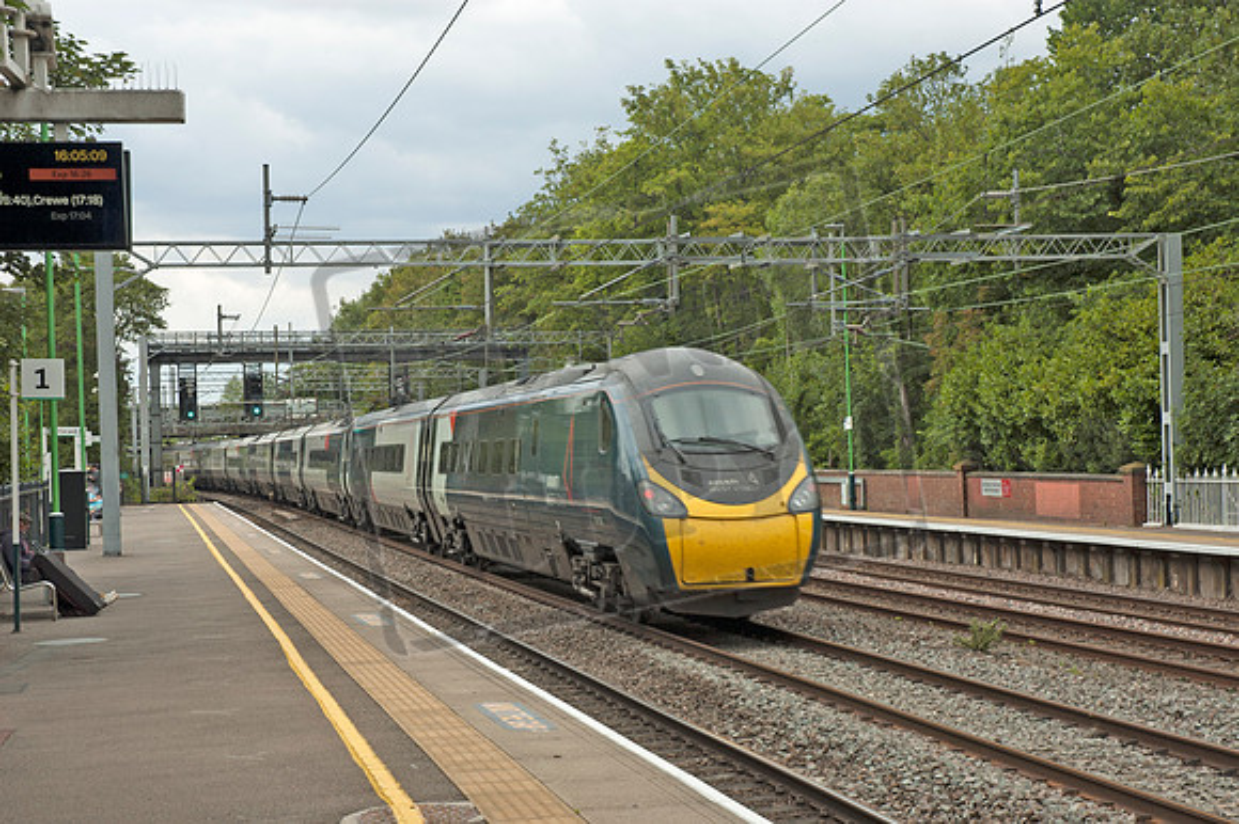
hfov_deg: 30.5
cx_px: 620
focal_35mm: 66
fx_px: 2270
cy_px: 412
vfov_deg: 20.6
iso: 200
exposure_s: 1/200
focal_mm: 44
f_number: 7.1
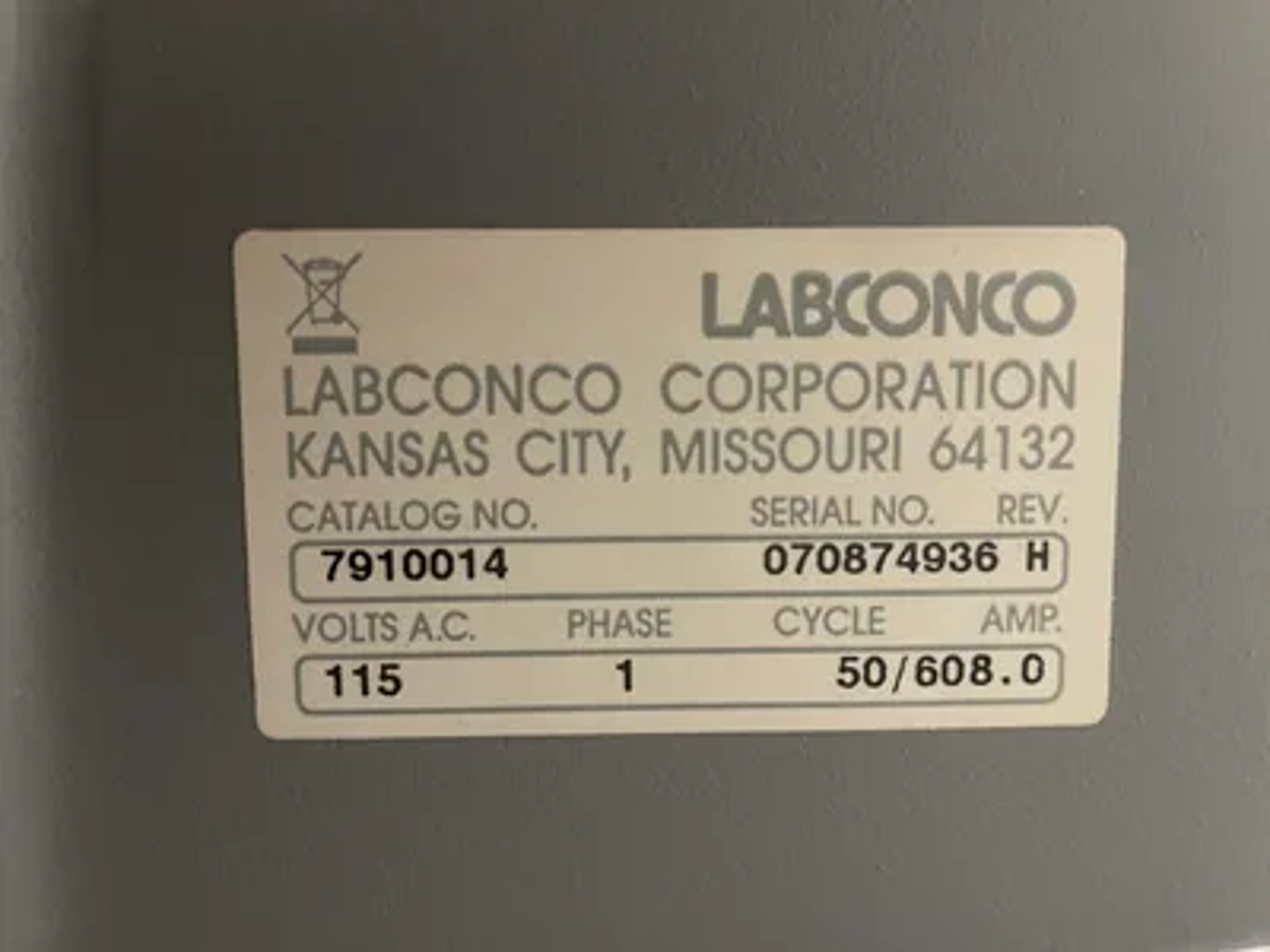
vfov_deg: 53.1
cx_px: 635
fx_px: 954
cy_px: 476
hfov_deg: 67.3
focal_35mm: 26
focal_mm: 4.2
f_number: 1.6
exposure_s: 1/30
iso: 500
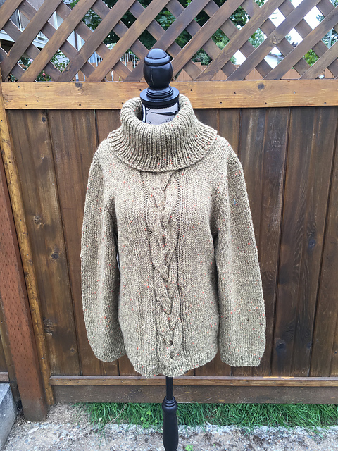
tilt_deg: -22.1
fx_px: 378
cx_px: 169
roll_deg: +0.4
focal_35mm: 29
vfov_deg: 61.7
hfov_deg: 48.2
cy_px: 226
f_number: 2.2
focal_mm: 4.15
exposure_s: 1/120
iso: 25
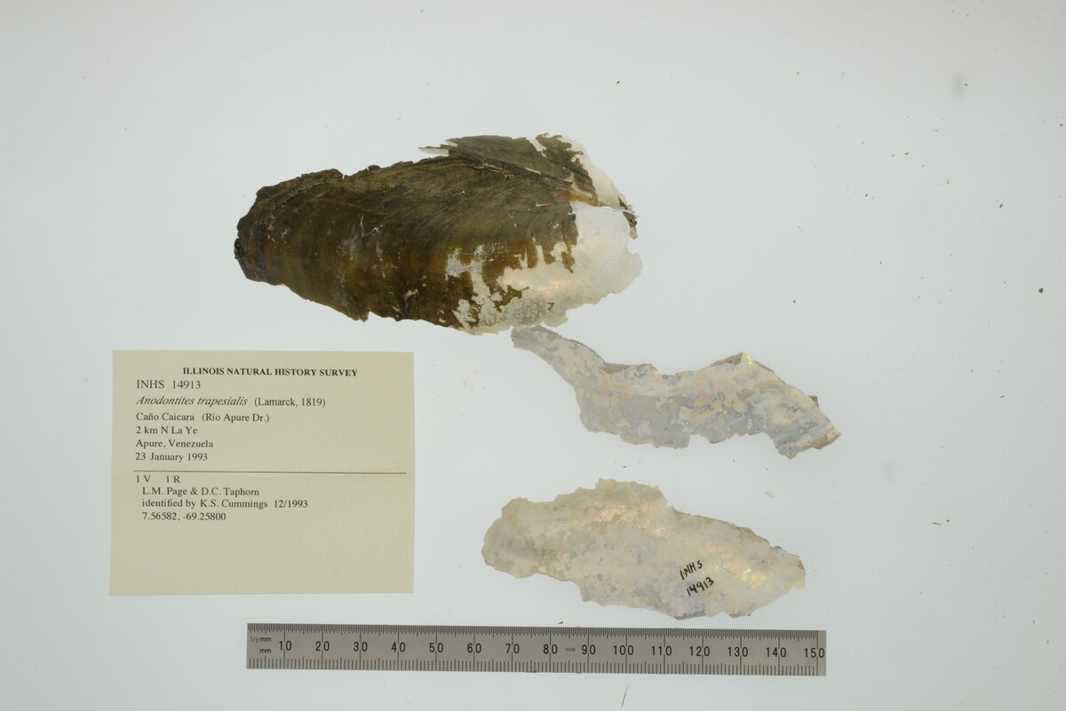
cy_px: 356
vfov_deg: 22.6
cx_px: 533
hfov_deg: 33.4
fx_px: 1777
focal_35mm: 60
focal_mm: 60
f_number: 32
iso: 100
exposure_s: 1/13
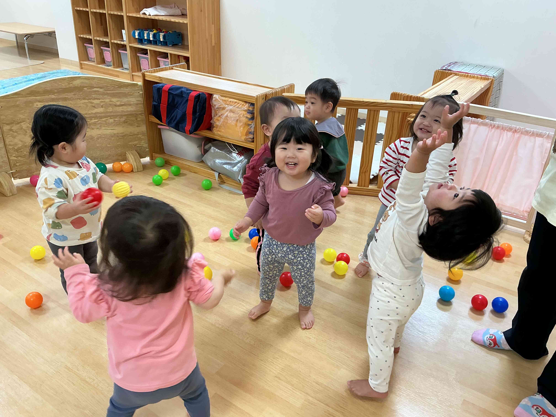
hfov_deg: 61.7
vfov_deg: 48.2
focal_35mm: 29
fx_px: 466
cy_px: 208
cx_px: 278
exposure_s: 1/60
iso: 40
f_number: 1.8
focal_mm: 3
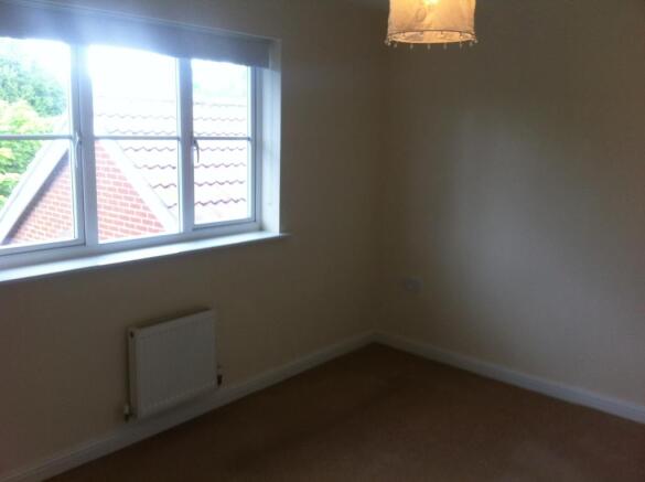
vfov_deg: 40.6
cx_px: 322
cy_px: 241
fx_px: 651
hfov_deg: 52.7
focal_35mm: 35
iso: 100
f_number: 2.8
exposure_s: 1/50
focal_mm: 3.85
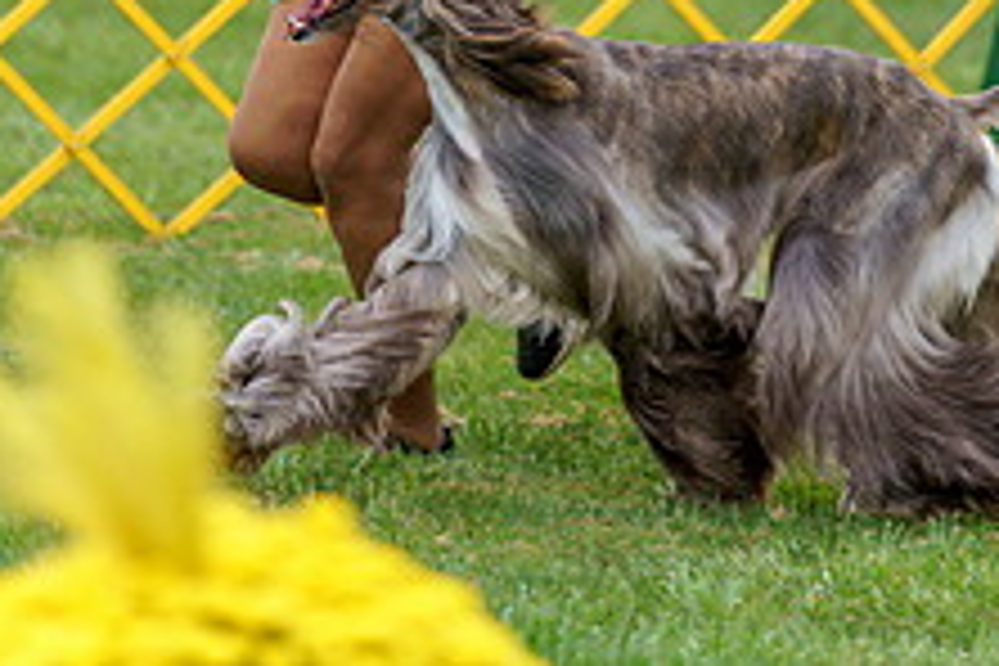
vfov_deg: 2.6
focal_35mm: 522
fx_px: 14484
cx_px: 576
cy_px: -200
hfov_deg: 4.0
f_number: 2.8
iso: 400
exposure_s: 1/640
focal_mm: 200
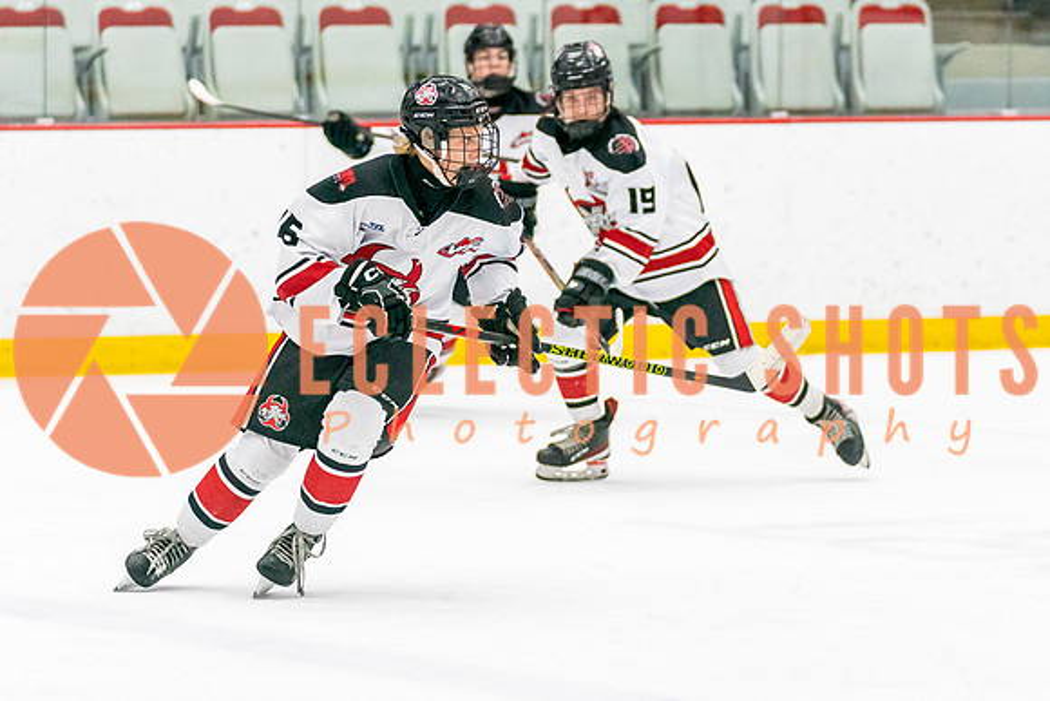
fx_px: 7523
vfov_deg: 5.3
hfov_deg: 8.0
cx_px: 555
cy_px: 452
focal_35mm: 258
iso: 3200
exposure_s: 1/1250
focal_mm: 127
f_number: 2.8
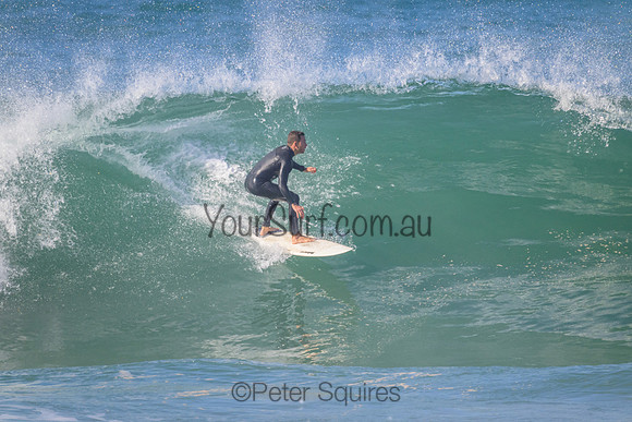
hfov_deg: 2.6
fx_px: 14047
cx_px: 316
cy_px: 211
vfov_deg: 1.7
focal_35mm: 800
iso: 1800
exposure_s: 1/2000
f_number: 11
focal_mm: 800
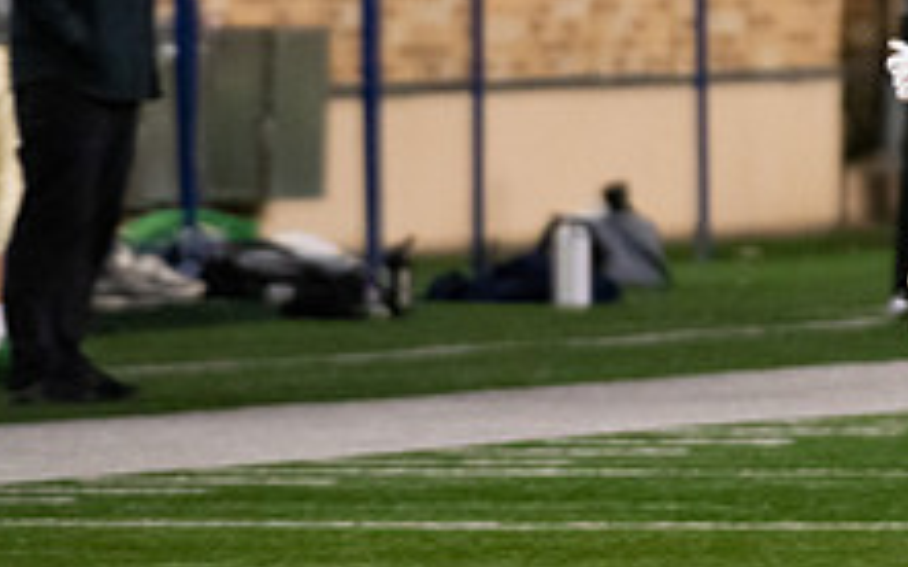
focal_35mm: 1069
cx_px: 740
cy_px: -68
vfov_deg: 1.2
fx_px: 26447
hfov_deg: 2.0
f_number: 4.5
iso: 5600
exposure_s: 1/500
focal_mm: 400
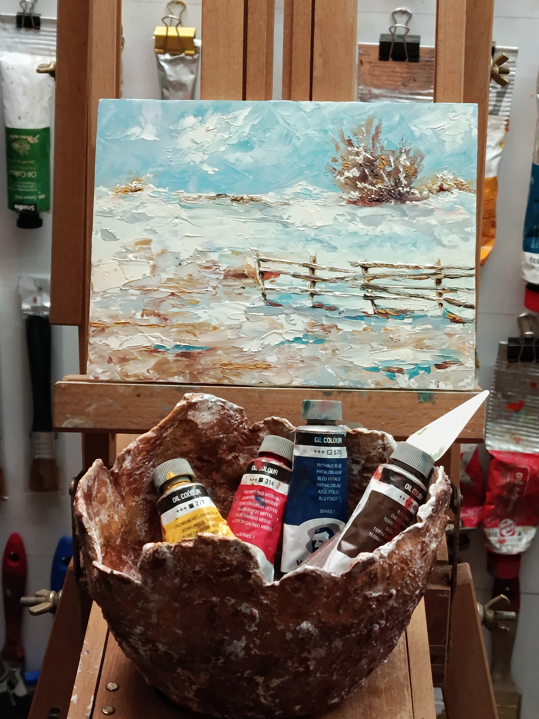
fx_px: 1661
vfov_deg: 24.4
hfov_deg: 18.4
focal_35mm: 80
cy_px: 328
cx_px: 258
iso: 640
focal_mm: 5.24
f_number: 1.7
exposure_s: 1/50
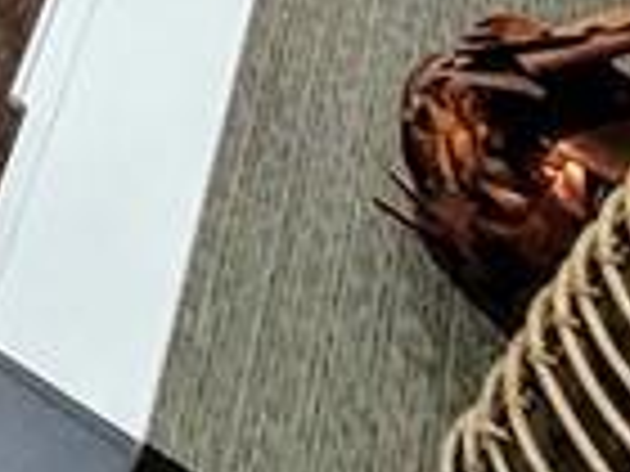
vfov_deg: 10.6
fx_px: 1729
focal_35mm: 95
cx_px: -950
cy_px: -953
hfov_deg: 13.6
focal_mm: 1.74
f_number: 2.2
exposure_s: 1/39
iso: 320
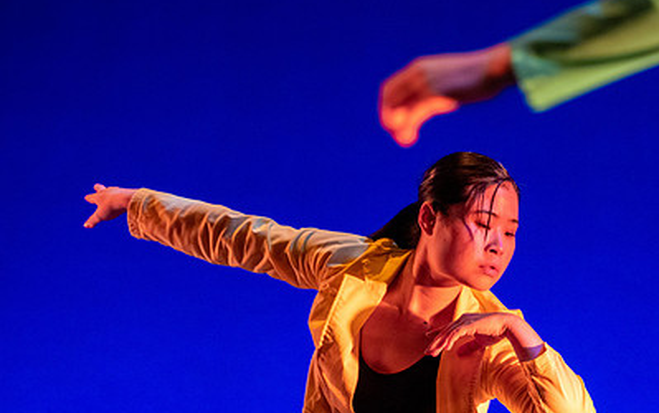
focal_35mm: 193
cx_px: 423
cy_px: 243
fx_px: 3469
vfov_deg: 6.8
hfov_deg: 10.8
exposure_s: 1/250
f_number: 3.5
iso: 800
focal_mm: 120
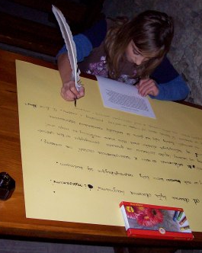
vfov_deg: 35.4
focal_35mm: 53
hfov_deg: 28.5
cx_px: 120
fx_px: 397
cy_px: 126
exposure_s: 1/64
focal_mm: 6
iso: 140
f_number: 2.7
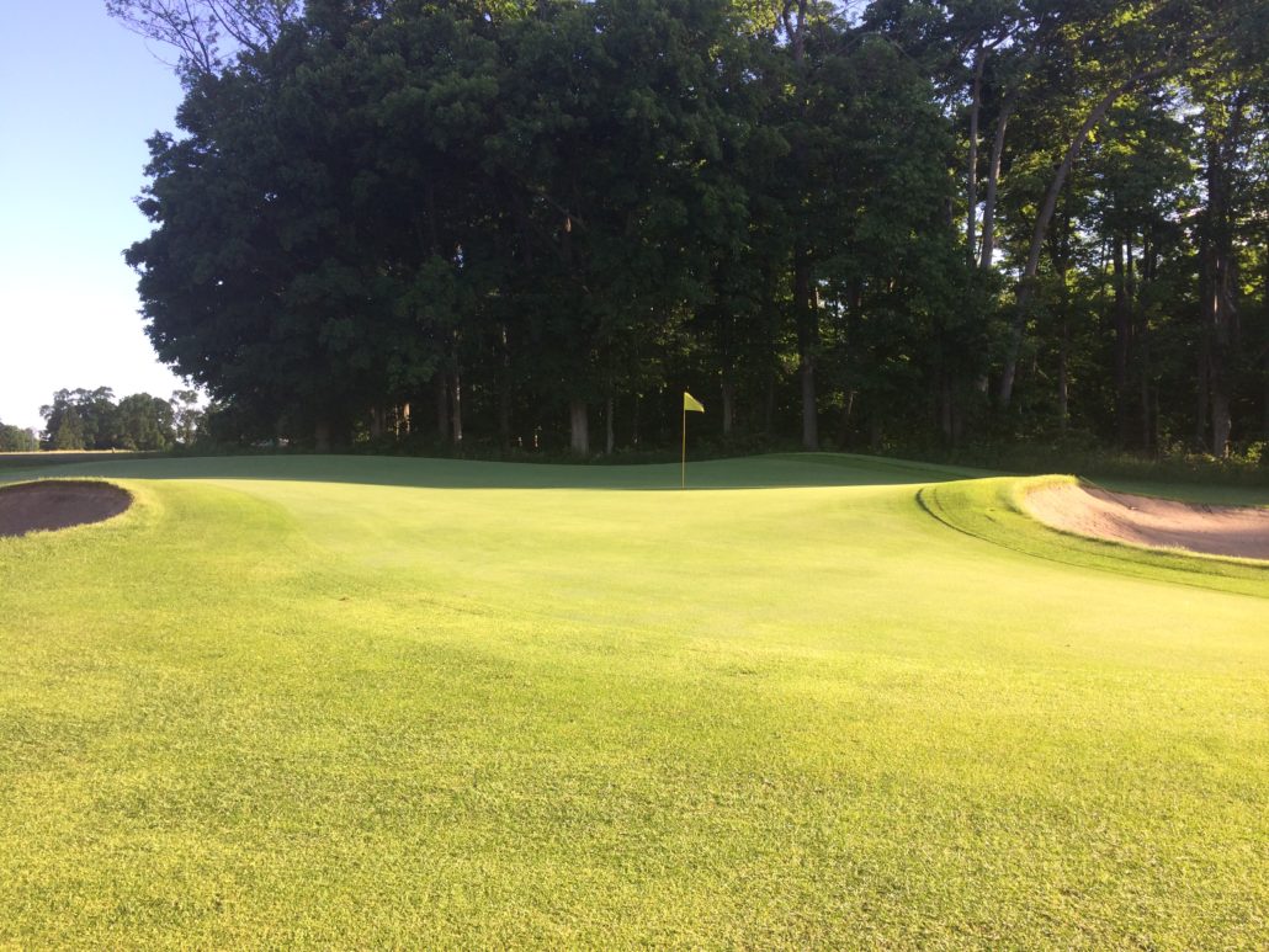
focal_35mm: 30
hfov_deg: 60.0
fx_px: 1100
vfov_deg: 46.8
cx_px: 634
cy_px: 476
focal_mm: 4.12
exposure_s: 1/410
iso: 32
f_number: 2.2
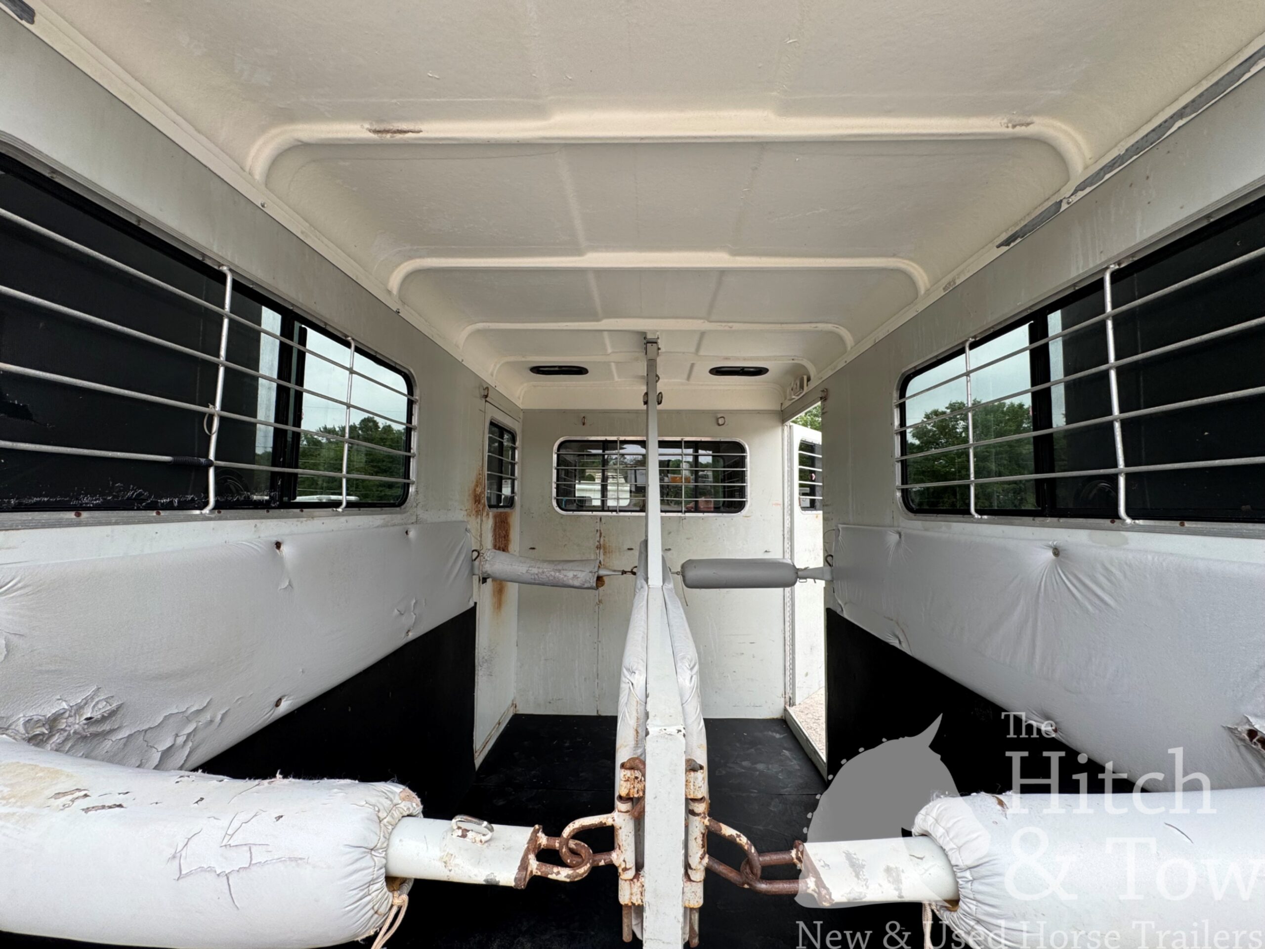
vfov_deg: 85.7
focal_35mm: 14
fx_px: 512
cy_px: 474
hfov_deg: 102.1
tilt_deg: +4.5
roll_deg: -1.0
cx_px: 632
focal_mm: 2.22
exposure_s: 1/440
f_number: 2.2
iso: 40
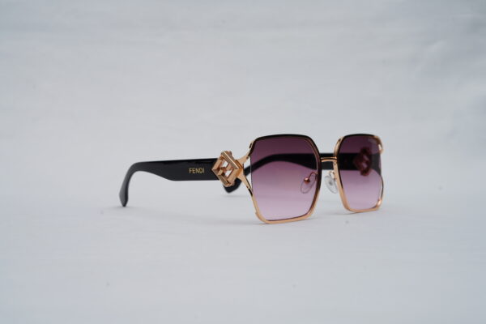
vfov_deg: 27.0
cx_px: 243
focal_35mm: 50
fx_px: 675
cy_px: 162
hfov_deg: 39.6
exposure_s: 1/160
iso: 100
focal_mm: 50
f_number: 9
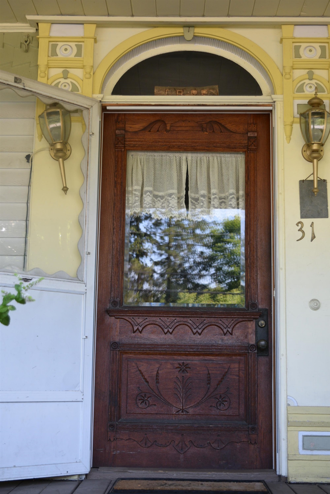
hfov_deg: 25.1
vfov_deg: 36.8
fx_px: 741
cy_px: 247
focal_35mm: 54
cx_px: 165
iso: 400
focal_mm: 36
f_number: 5
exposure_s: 1/100
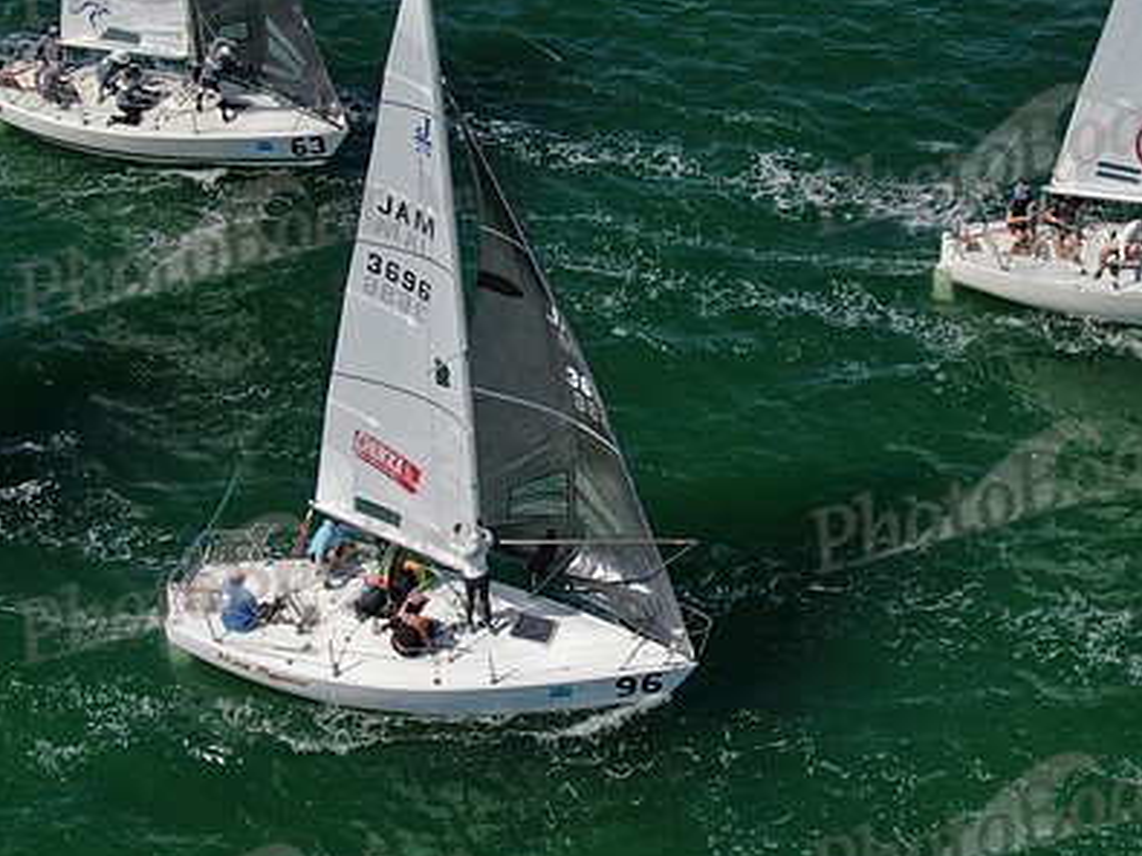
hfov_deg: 28.1
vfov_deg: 21.3
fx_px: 2276
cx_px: 645
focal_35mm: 69
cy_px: 366
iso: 100
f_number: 3.8
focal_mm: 8.42
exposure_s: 1/1600
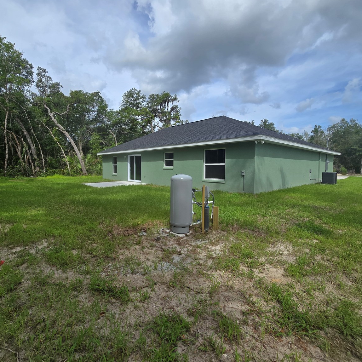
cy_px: 180
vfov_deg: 87.4
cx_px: 159
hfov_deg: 87.0
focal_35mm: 16
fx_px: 189
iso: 50
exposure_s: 1/2715
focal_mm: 2.2
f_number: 2.2
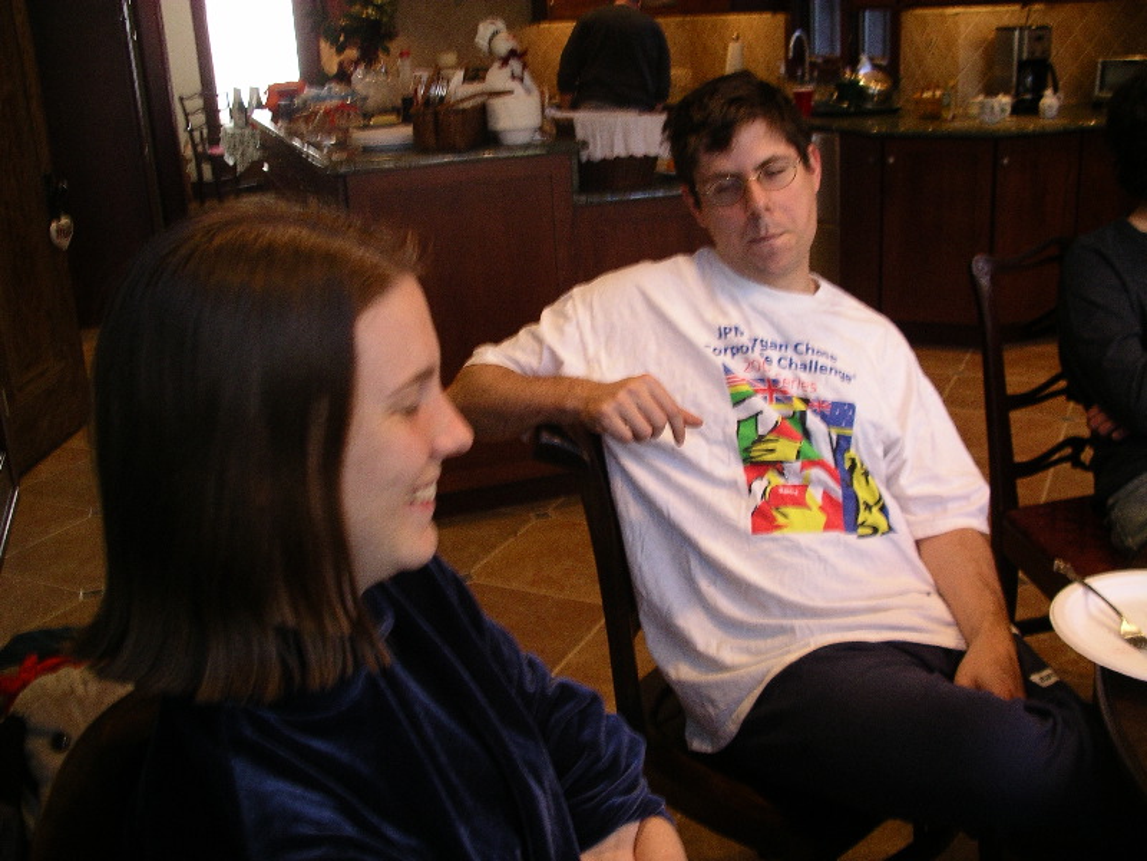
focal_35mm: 37
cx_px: 574
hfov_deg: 50.1
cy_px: 430
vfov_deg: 38.7
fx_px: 1226
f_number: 2.8
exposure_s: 1/40
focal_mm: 7.8
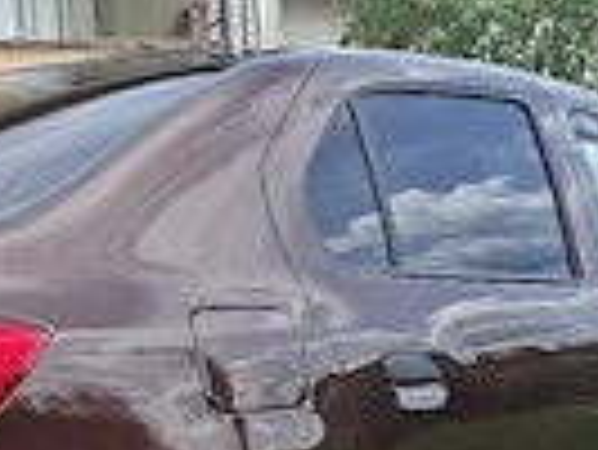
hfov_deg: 28.1
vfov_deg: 20.4
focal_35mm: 69
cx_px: 315
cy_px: 495
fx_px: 1193
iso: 50
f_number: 1.8
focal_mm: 5.54
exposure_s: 1/1429
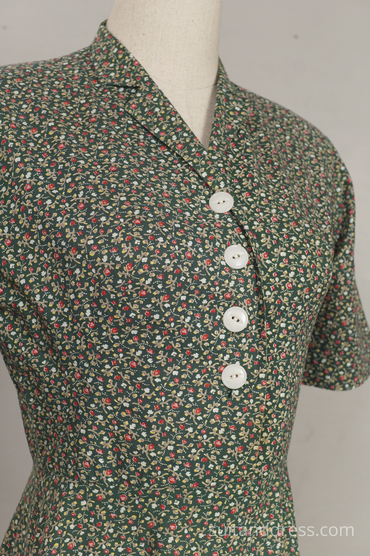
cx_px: 185
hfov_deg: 28.1
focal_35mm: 48
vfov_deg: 41.1
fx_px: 740
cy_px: 278
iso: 200
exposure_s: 1/15
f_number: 6.3
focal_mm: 32
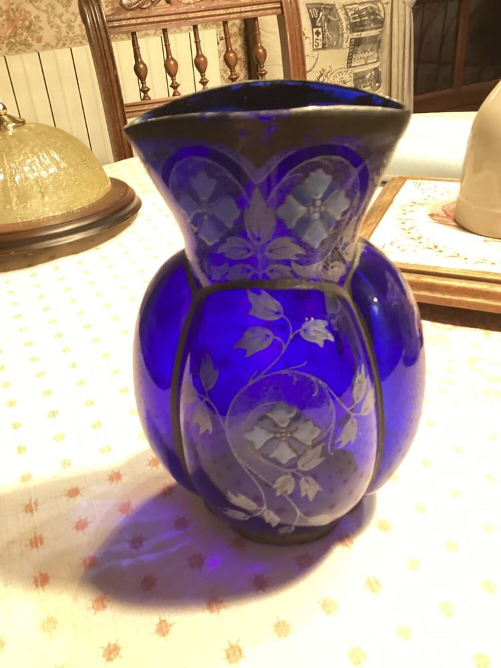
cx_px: 250
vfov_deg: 58.3
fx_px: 598
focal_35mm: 31
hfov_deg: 45.4
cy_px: 334
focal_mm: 3.3
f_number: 2.4
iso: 800
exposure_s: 1/15
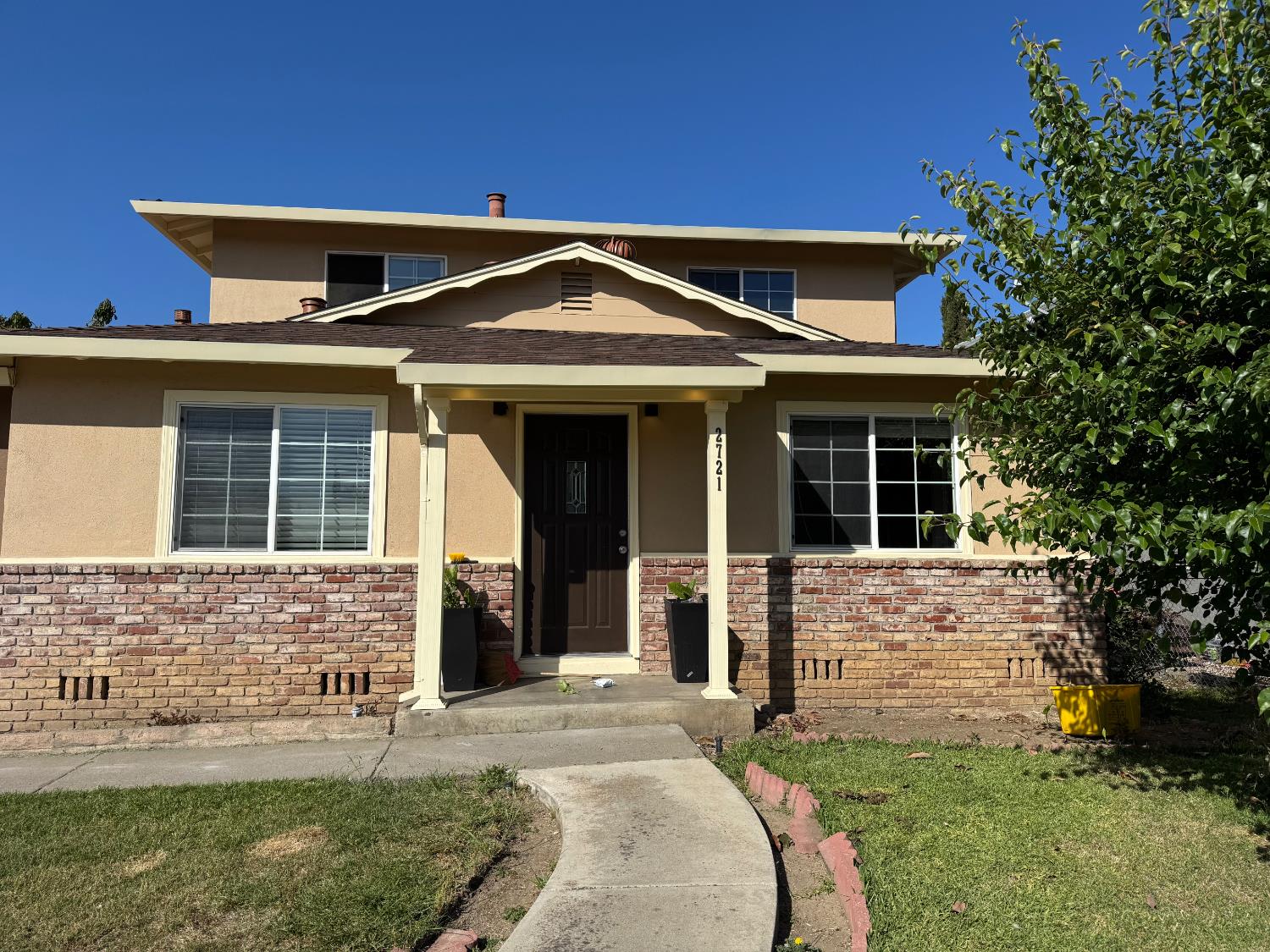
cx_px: 635
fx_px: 881
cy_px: 476
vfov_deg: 56.8
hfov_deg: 71.6
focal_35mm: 24
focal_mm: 6.76
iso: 80
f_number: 1.78
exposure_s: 1/5814
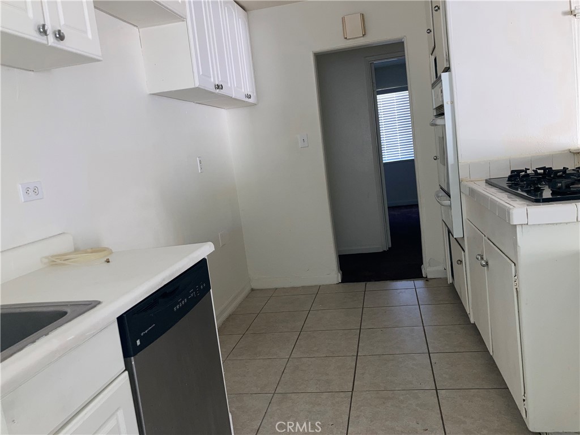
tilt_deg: -7.1
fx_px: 469
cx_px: 290
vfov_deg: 49.7
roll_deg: +6.6
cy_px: 218
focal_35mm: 28
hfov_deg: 63.4
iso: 40
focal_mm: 3.99
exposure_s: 1/17
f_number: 1.8
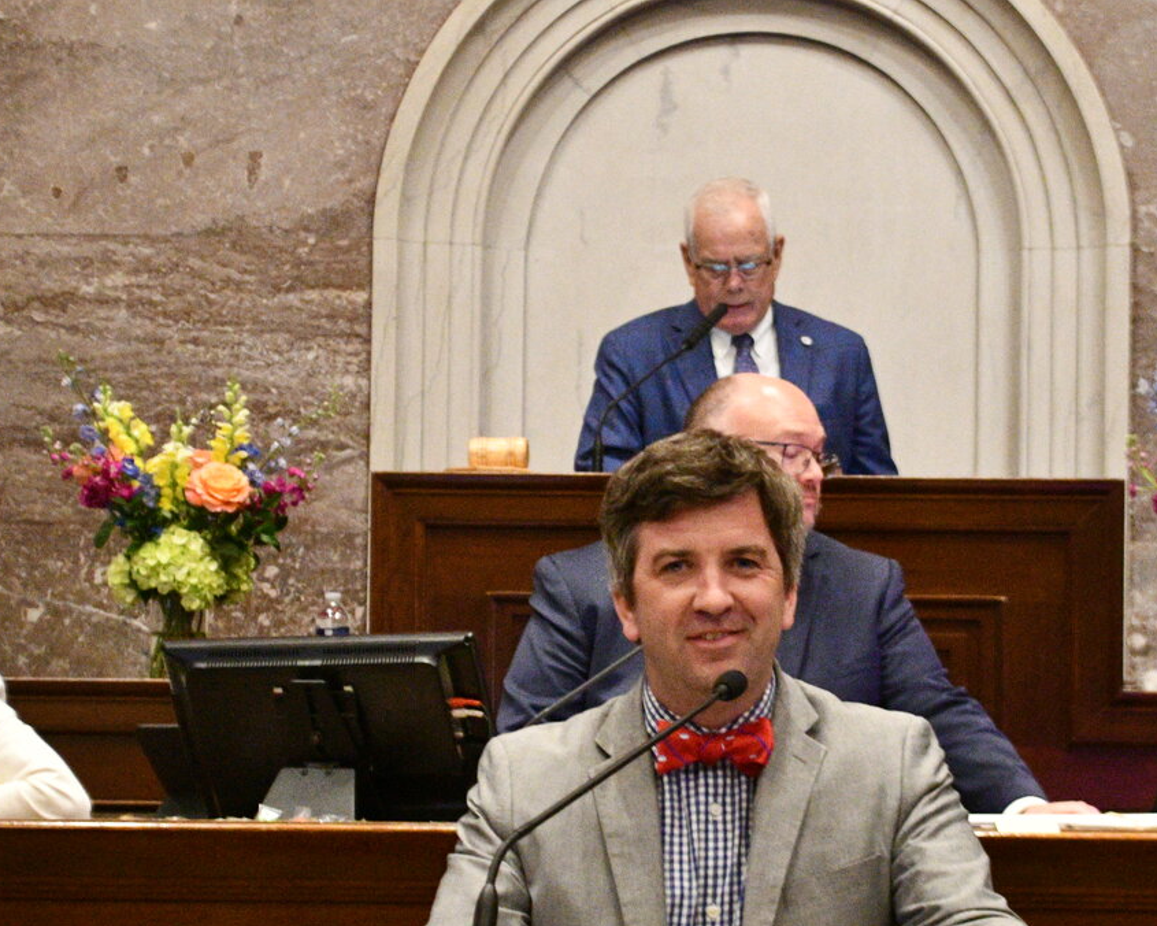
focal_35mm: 115
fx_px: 3938
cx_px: 702
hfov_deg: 16.7
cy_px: 574
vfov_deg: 13.4
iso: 11400
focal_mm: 46
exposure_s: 1/60
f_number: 5.3
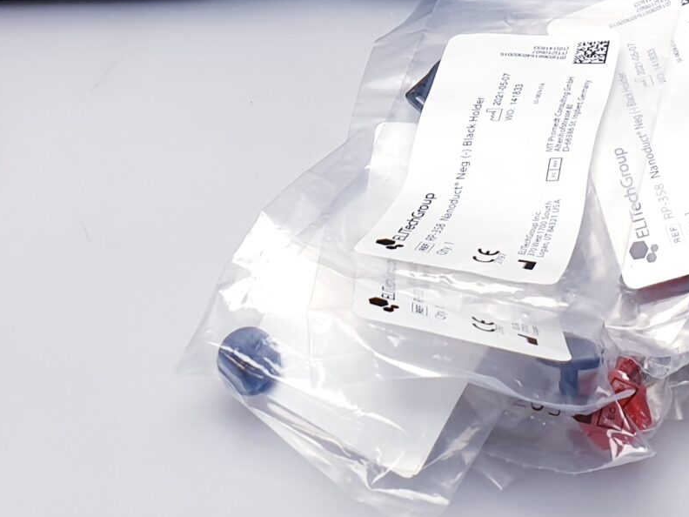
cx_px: 163
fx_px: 1672
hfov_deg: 23.0
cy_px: -259
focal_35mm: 84
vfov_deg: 16.1
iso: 50
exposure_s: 1/50
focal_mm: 4.3
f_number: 2.4
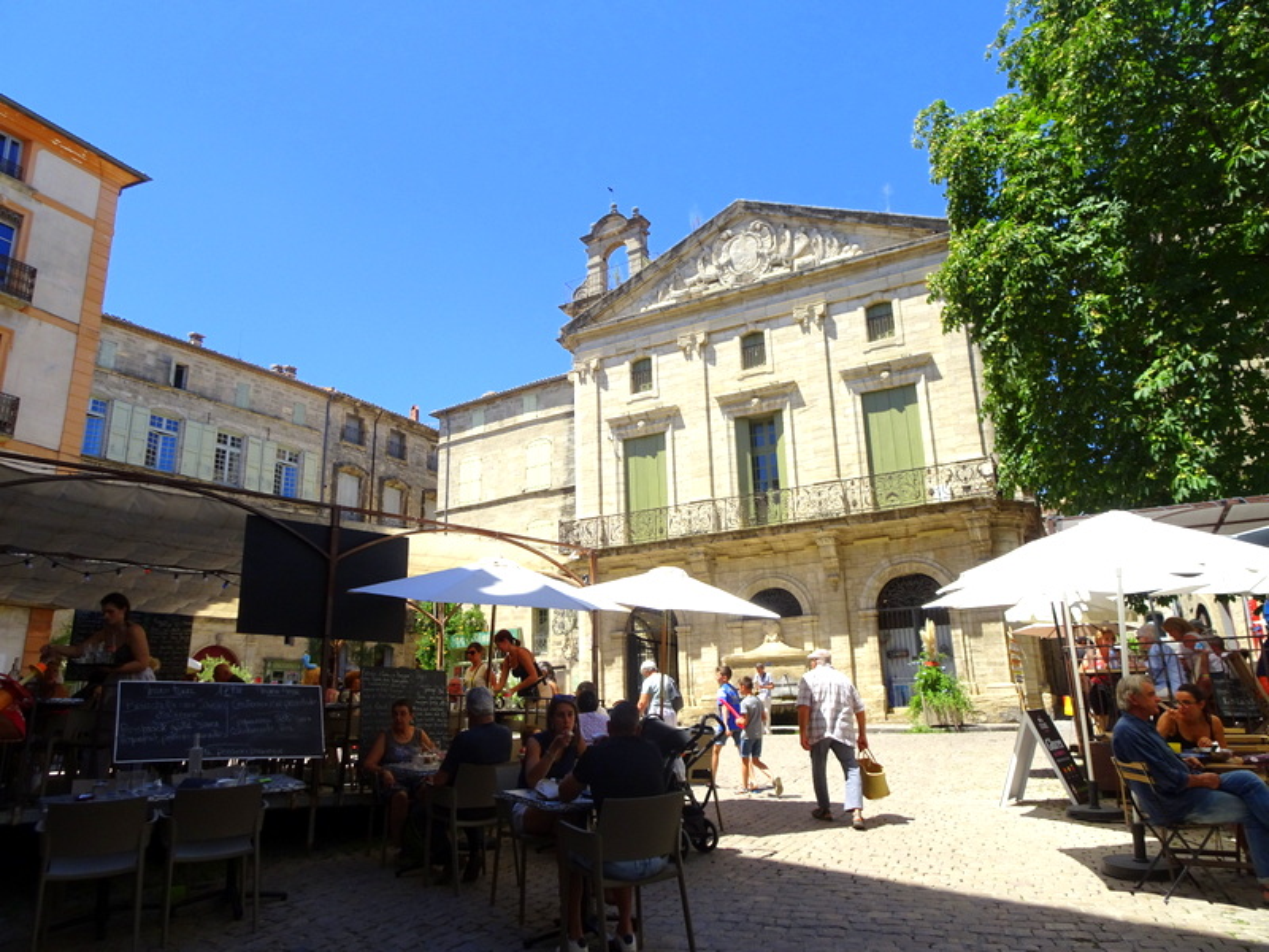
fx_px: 880
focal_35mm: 24
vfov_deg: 56.8
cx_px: 634
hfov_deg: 71.6
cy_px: 476
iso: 80
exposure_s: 1/500
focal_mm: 4.1
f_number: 3.5
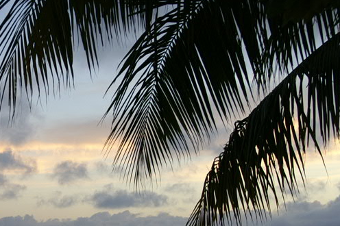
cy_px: 208
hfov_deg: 19.6
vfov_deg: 13.5
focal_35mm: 100
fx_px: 944
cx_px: -30
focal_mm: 22
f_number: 4.5
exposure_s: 1/60
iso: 100
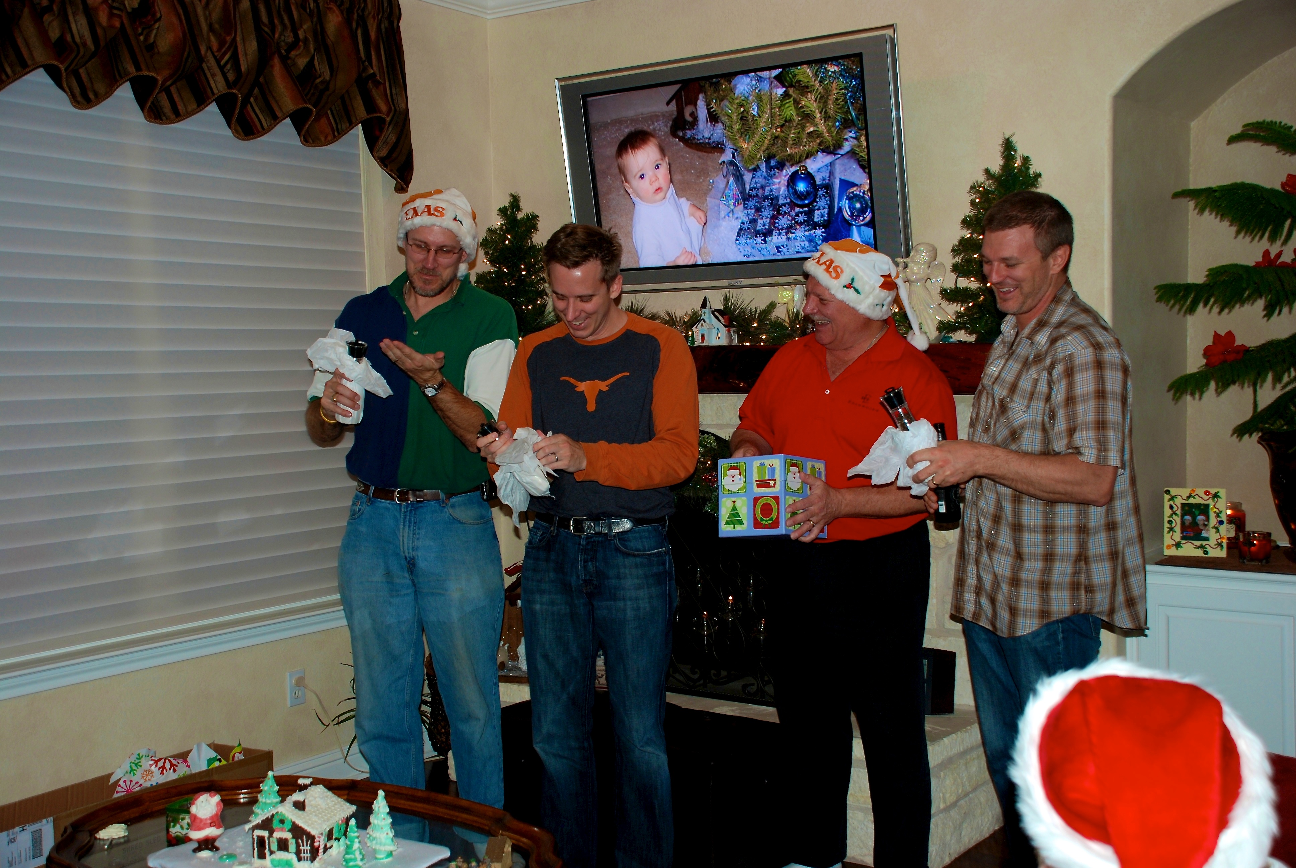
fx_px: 1406
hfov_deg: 49.5
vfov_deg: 34.3
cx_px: 648
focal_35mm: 39
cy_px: 434
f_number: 4
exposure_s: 1/60
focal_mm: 26
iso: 200
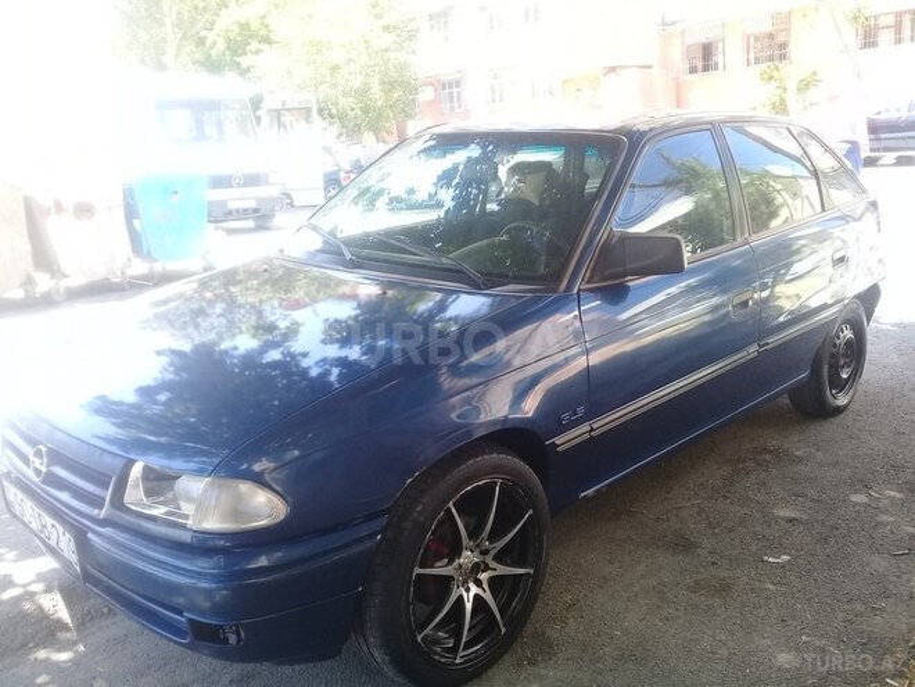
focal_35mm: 31
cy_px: 344
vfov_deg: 45.4
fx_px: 819
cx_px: 458
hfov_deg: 58.4
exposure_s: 1/100
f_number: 2.2
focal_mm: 3.3
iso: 80
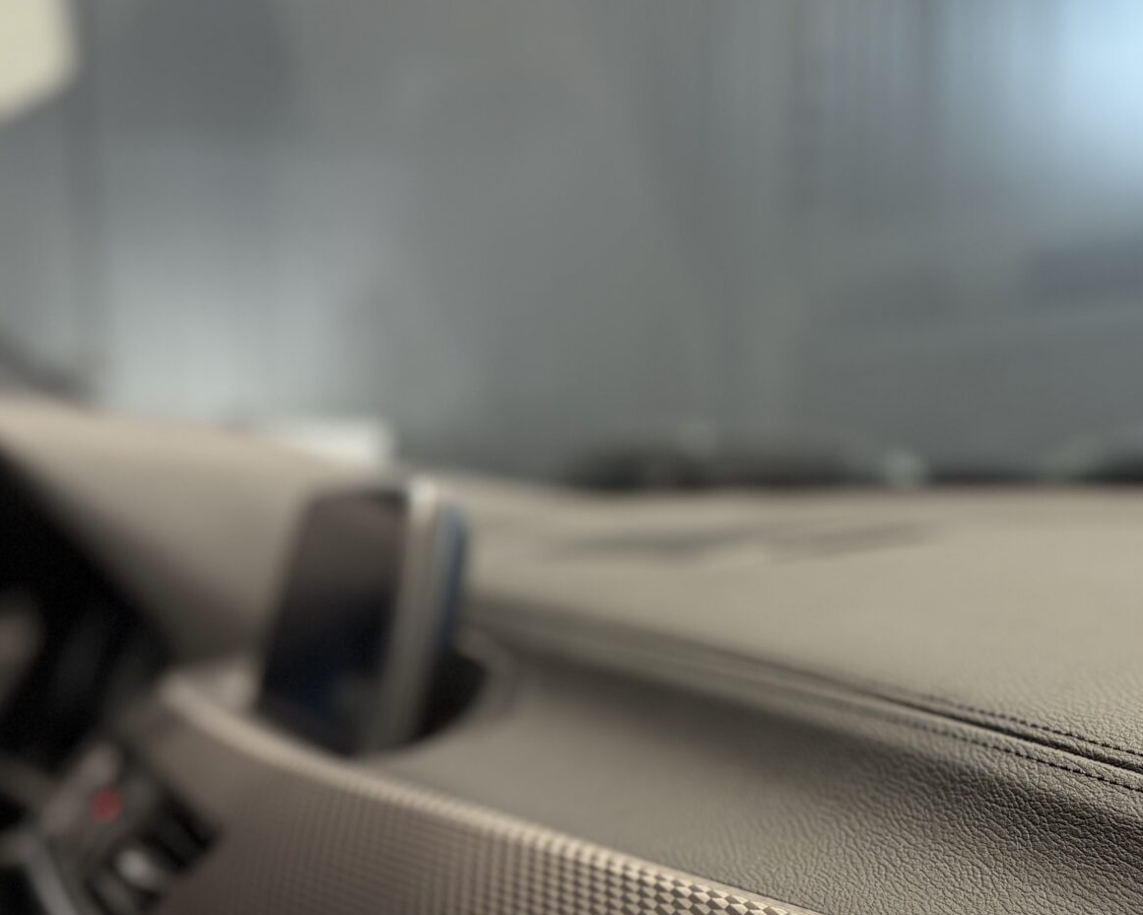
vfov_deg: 26.0
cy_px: 881
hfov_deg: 32.7
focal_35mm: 56
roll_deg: -0.8
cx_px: 898
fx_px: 1894
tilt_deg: -10.0
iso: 125
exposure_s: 1/50
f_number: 1.6
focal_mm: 5.96
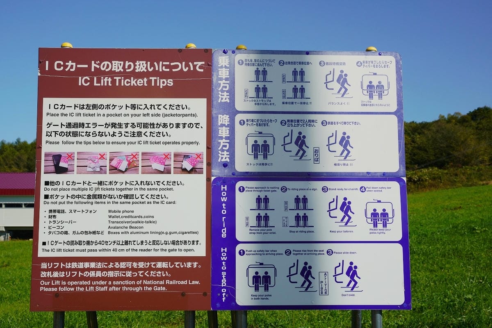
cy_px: 164
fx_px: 642
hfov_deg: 41.9
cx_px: 246
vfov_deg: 28.6
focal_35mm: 47
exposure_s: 1/200
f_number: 10
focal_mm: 47
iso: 100
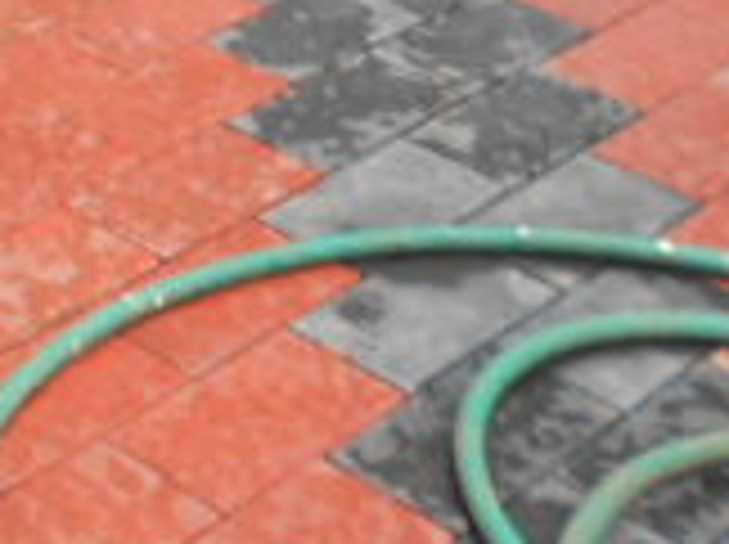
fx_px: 2166
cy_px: -153
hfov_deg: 16.9
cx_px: -432
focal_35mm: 103
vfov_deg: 13.8
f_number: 3.2
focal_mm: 4.6
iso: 80
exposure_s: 1/100
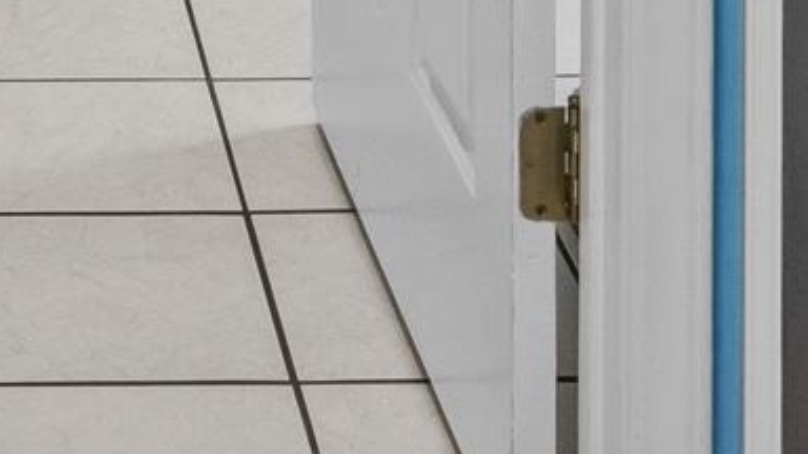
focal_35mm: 109
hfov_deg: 19.1
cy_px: -1136
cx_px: -6
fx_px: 2335
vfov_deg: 8.3
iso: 800
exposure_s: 1/15
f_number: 8
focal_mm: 16
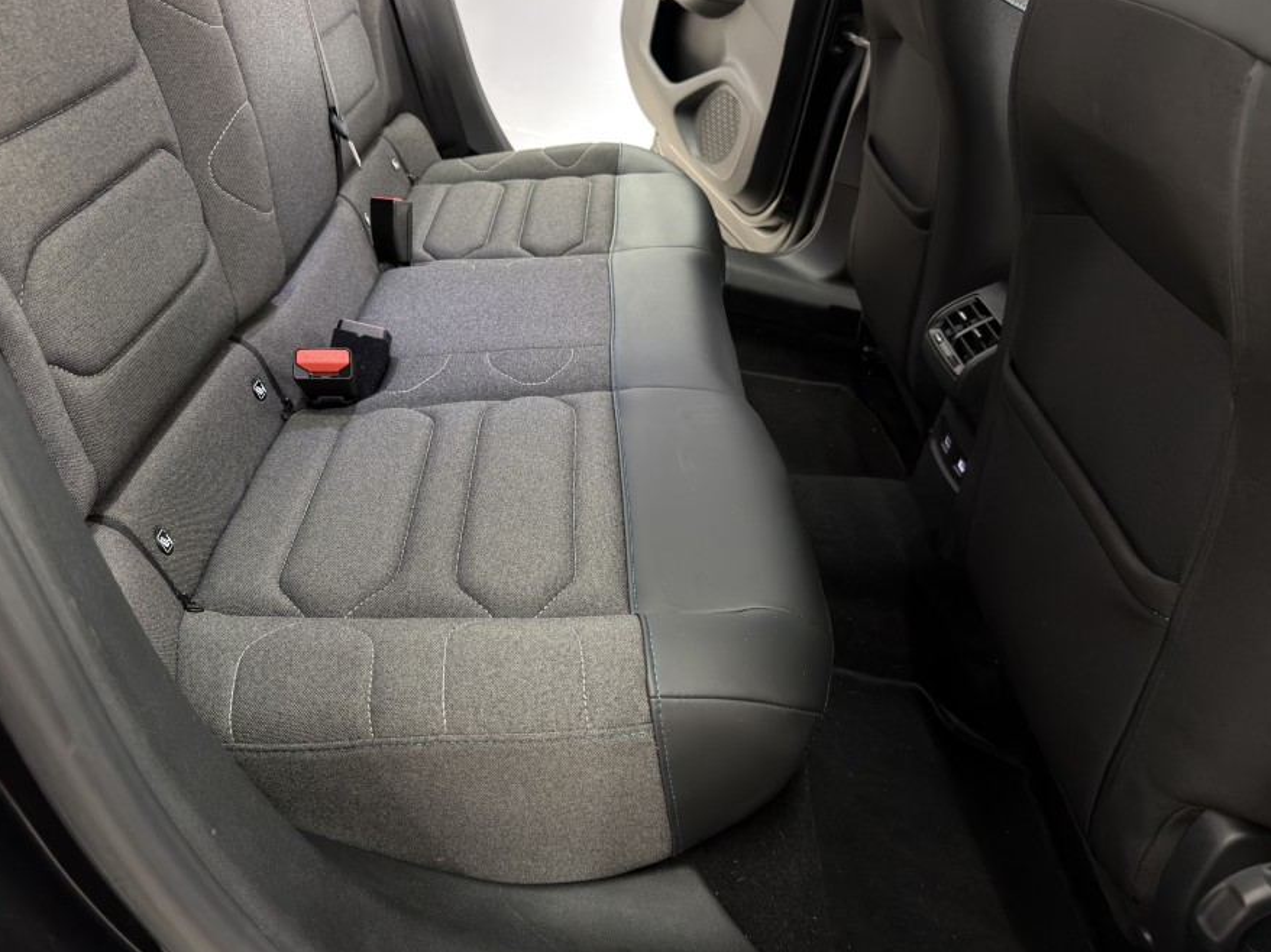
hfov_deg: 63.3
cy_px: 456
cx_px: 569
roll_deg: -13.1
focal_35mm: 28
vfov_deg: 49.7
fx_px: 1028
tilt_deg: -29.5
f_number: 1.78
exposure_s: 1/20
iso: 640
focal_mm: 6.76
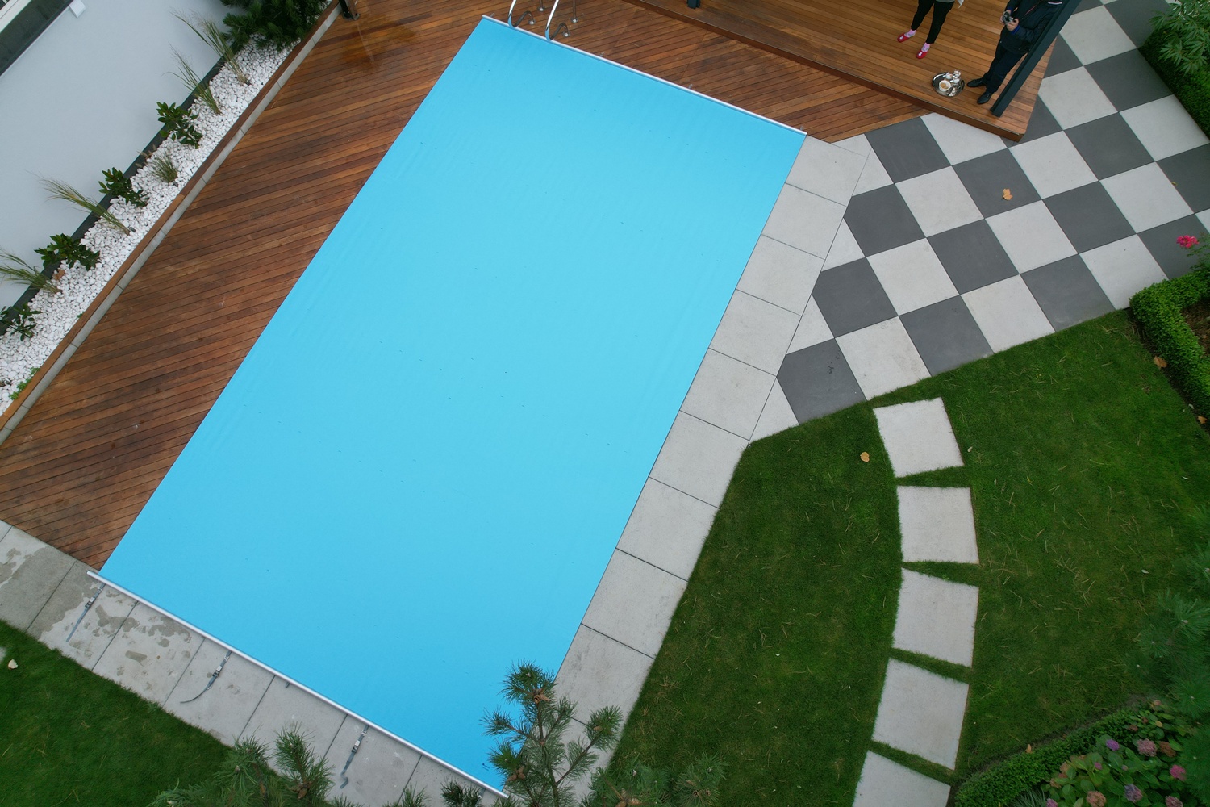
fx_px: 739
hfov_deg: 78.6
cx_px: 605
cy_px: 404
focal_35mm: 22
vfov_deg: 57.2
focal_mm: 8.38
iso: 110
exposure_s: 1/640
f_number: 2.8
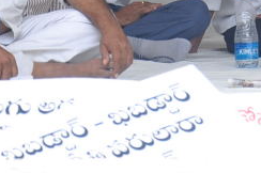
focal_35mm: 315
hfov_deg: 6.5
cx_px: 390
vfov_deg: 4.3
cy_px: -146
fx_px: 2281
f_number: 5.6
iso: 250
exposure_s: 1/160
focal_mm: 50
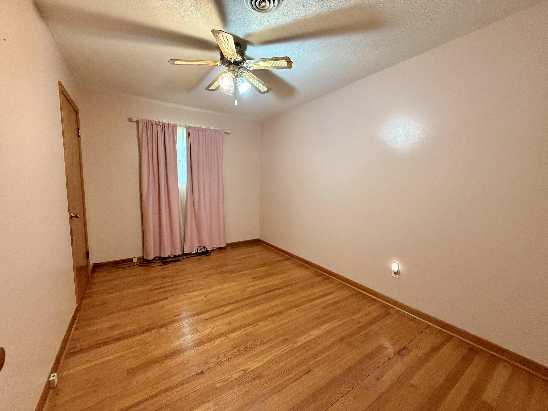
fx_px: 222
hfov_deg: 102.1
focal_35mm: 14
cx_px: 274
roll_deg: -0.7
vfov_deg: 85.7
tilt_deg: -5.9
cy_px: 206
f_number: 2.2
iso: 500
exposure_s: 1/60
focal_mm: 2.22
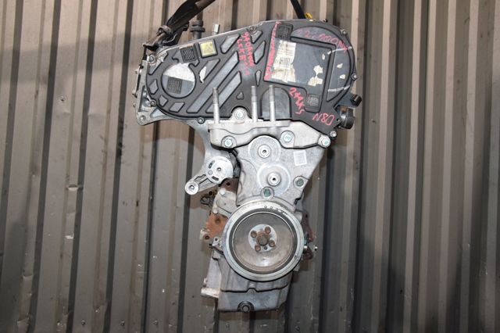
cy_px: 166
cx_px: 250
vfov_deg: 39.9
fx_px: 458
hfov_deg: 57.2
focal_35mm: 33
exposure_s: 1/60
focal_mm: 22
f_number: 5.6
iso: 1600
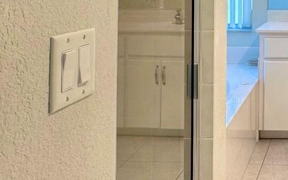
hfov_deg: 32.6
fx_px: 432
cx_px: 313
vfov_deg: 21.7
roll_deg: -0.2
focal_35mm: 55
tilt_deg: +2.0
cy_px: -42
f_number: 2.2
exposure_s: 1/120
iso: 100
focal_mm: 2.22
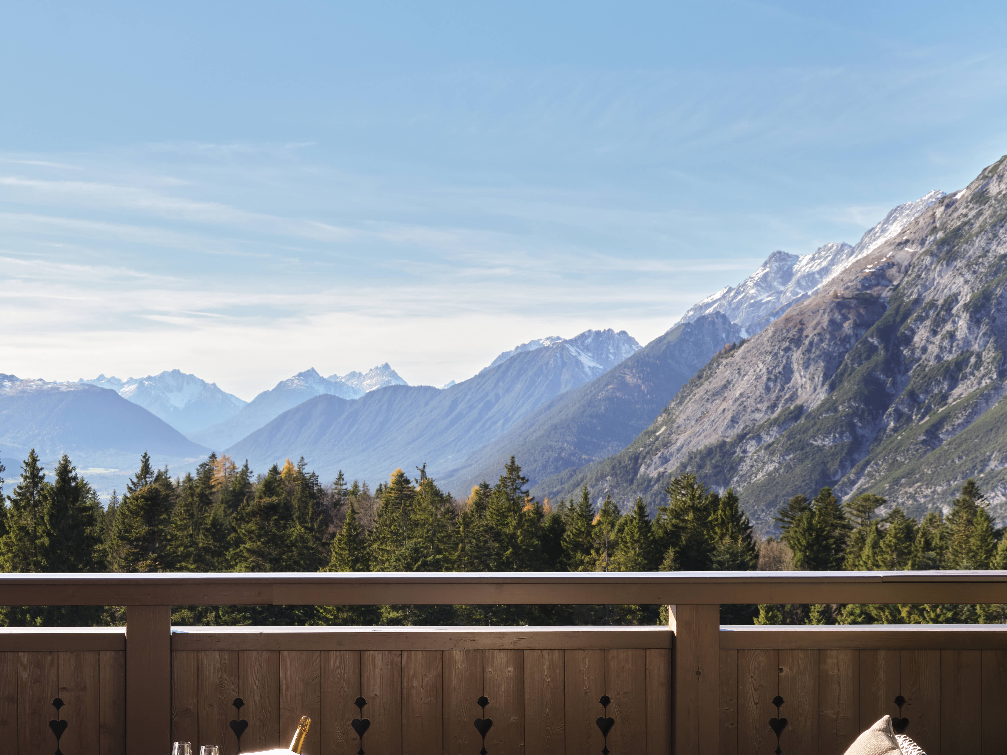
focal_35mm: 55
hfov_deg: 34.0
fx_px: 1600
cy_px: 497
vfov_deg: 26.4
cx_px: 217
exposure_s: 1/40
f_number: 16
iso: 400
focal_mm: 44
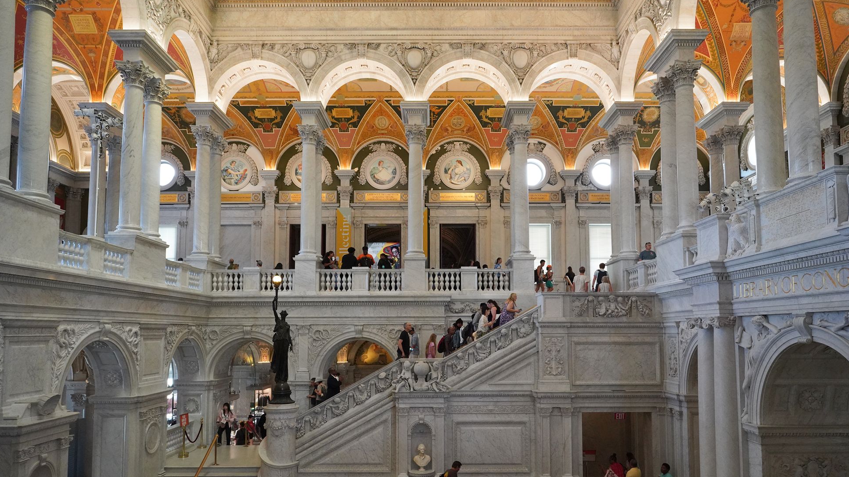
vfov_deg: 44.2
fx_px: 585
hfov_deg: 71.9
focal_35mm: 26
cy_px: 287
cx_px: 435
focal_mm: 24
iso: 3200
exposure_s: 1/80
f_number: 8
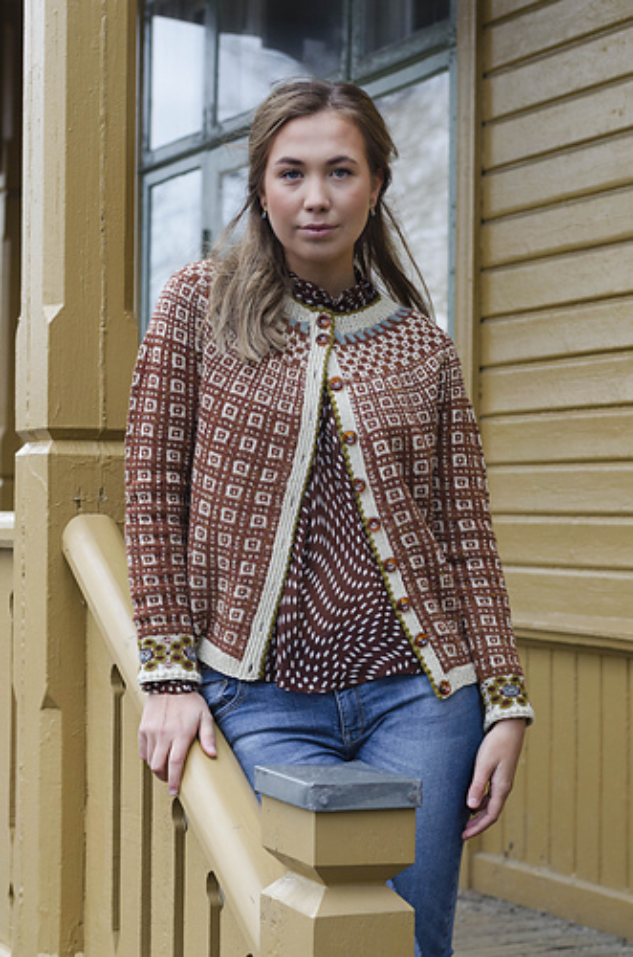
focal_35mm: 75
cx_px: 316
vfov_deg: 27.0
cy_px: 478
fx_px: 1988
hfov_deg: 18.1
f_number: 3.5
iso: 400
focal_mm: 50
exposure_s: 1/100
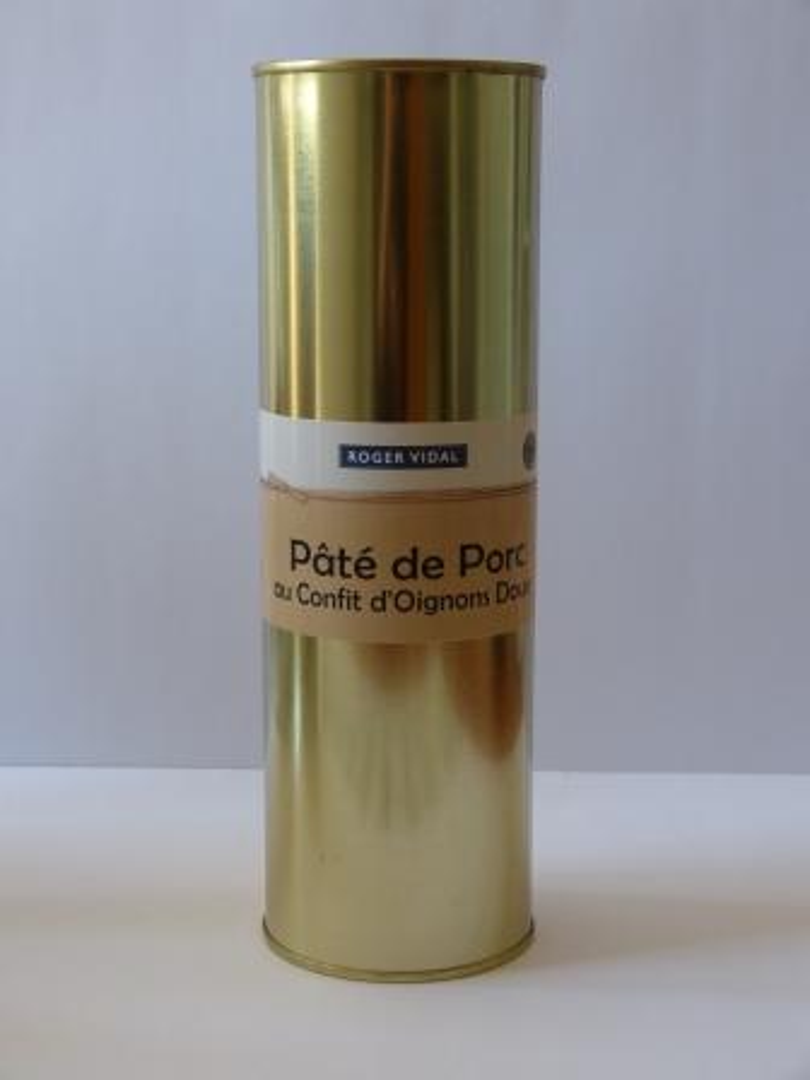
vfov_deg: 32.2
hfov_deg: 24.4
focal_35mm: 60
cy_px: 540
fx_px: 1872
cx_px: 405
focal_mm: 10.8
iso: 160
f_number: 3.2
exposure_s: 1/60
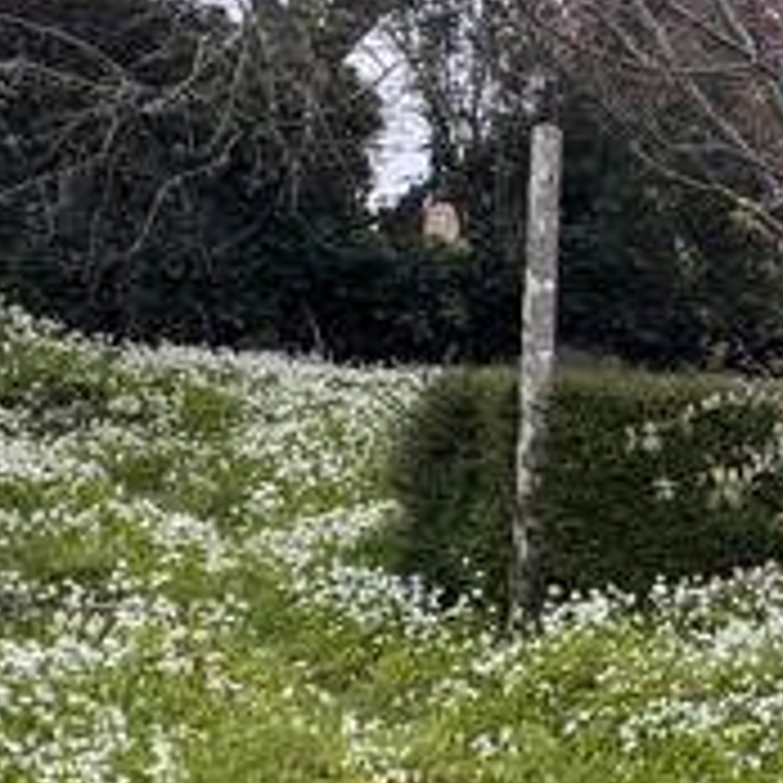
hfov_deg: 23.4
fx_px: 1459
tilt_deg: +0.5
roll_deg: +5.2
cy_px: 590
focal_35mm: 57
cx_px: 1210
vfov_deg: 29.6
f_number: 2.2
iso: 40
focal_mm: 2.22
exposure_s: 1/204
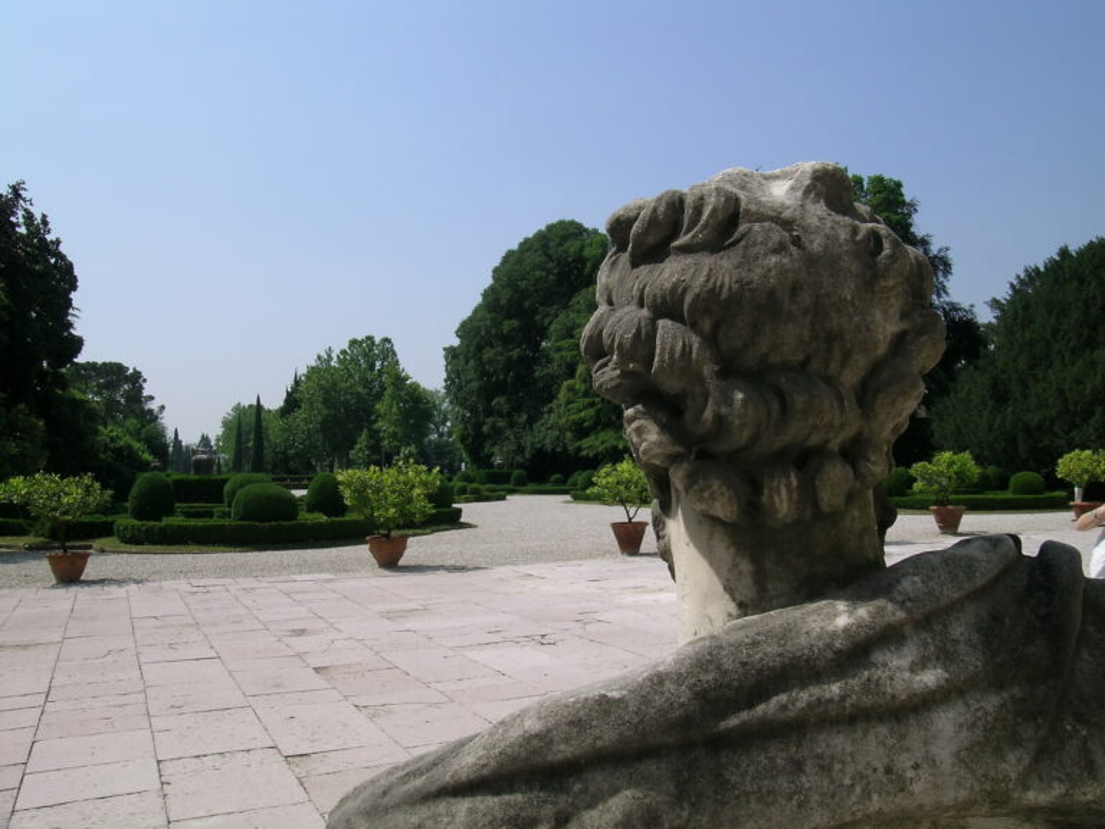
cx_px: 552
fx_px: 990
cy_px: 414
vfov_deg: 45.4
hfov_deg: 58.4
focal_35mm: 31
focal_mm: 6.5
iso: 50
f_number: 7.3
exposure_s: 1/322
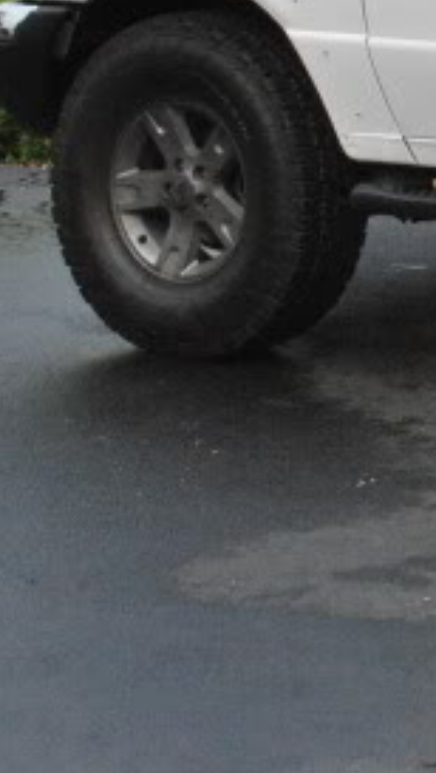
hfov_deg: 6.7
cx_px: 1083
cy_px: -132
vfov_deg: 12.3
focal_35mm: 171
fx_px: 3506
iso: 800
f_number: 9
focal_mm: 29
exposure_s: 1/1000
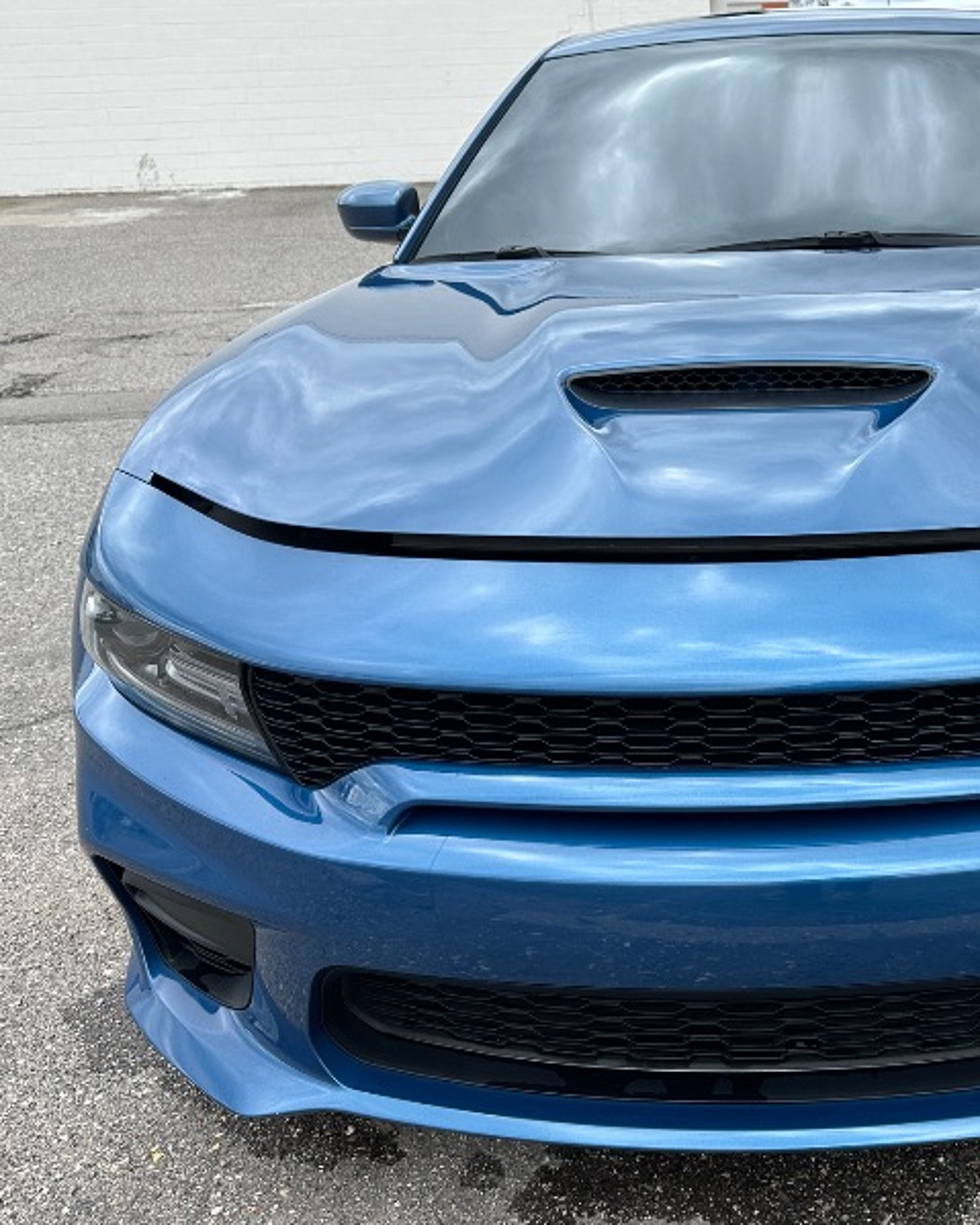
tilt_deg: -20.9
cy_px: 628
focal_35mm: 36
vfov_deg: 50.3
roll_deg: +2.3
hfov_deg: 38.8
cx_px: 843
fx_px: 1306
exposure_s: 1/1473
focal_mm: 6.86
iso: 80
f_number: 1.78
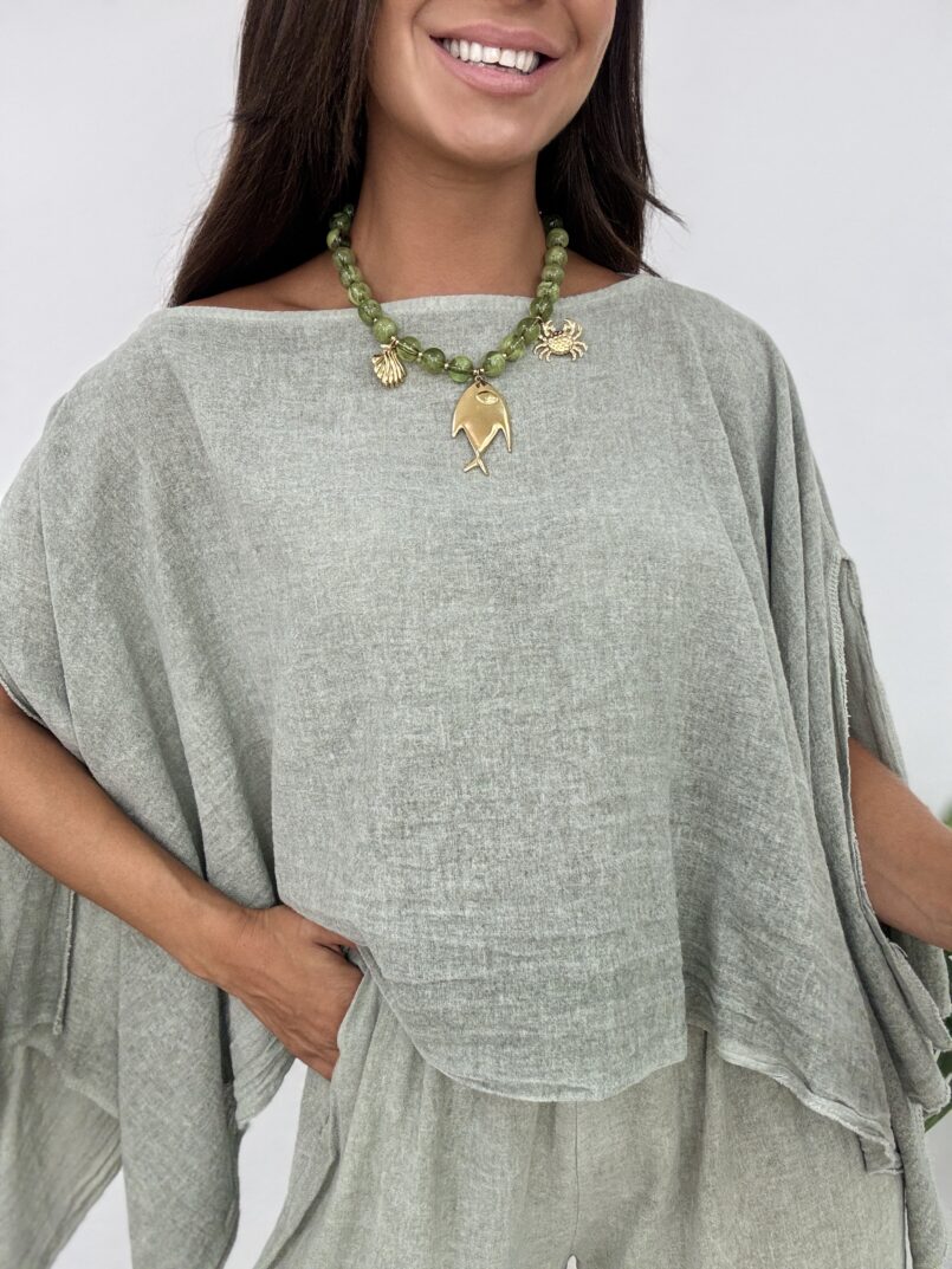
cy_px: 634
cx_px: 476
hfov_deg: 46.8
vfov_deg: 60.0
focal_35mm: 30
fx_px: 1100
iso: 50
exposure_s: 1/100
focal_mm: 2.69
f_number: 1.9
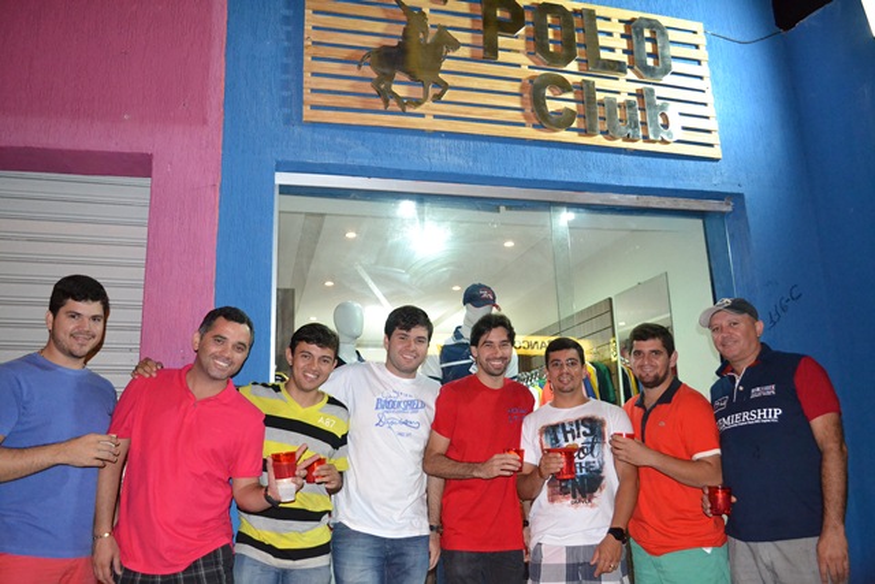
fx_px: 656
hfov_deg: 67.4
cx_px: 438
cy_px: 292
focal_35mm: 27
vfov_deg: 48.0
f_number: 3.5
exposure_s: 1/60
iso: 3200
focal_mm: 18
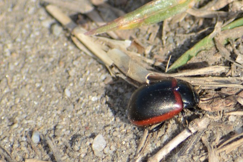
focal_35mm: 751
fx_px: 5067
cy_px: 113
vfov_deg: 1.8
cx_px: 152
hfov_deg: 2.7
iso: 100
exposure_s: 1/200
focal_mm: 300
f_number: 8
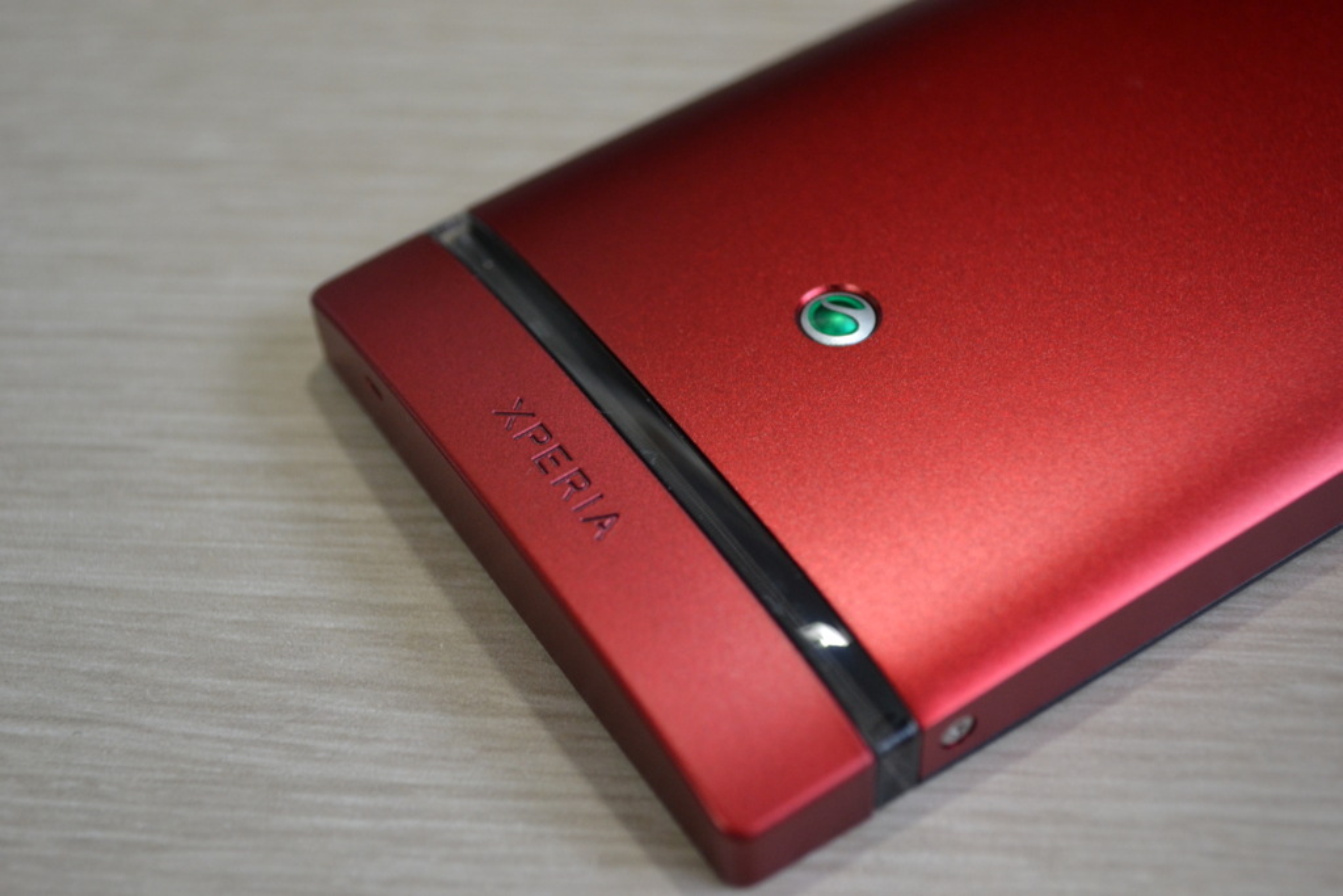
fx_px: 2127
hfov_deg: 35.0
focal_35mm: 57
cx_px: 672
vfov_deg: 23.8
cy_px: 448
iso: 800
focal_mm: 38
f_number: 5
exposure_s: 1/40
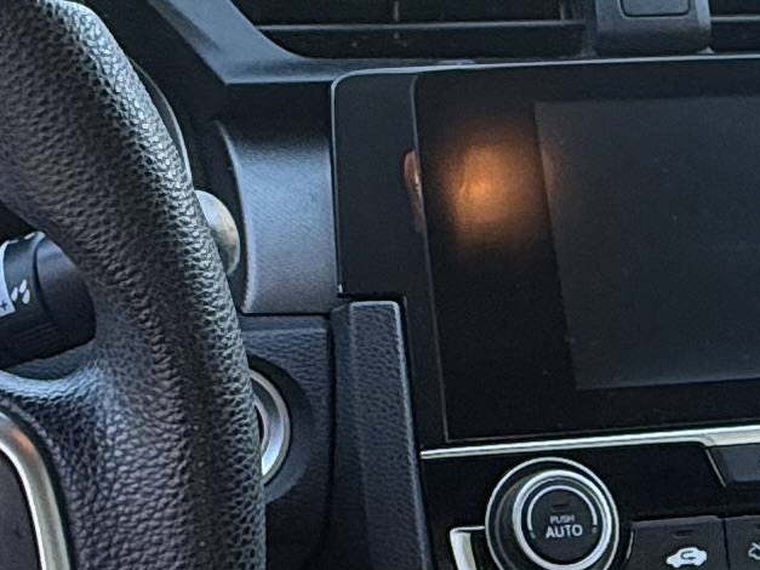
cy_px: 165
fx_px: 1976
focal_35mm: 90
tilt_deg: -17.9
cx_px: 388
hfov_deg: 21.8
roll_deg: -0.1
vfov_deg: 16.4
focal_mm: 2.22
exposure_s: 1/99
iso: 160
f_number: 2.2
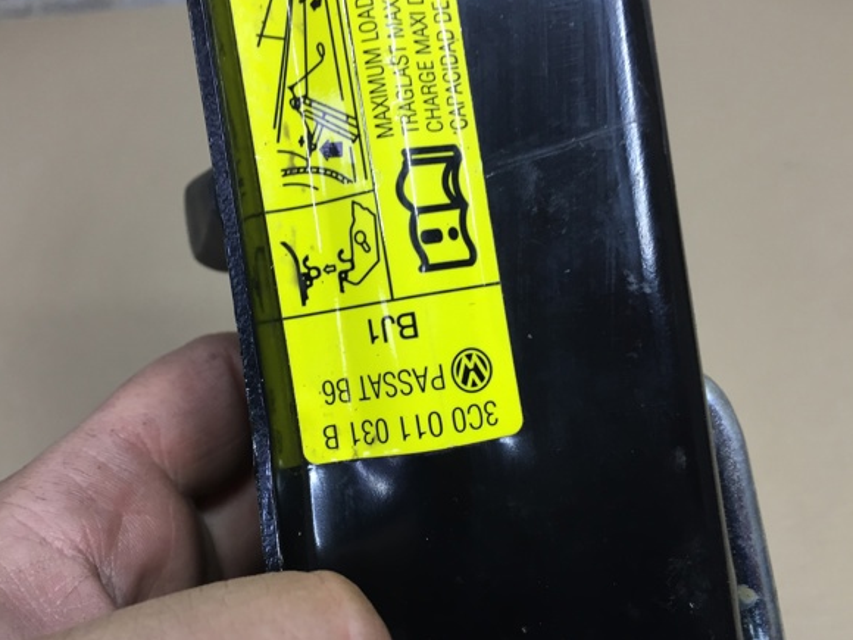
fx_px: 789
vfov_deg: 44.2
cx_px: 396
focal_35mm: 32
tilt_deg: -40.6
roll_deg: +4.1
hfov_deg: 56.8
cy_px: 328
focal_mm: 4.15
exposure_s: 1/33
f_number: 2.2
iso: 50
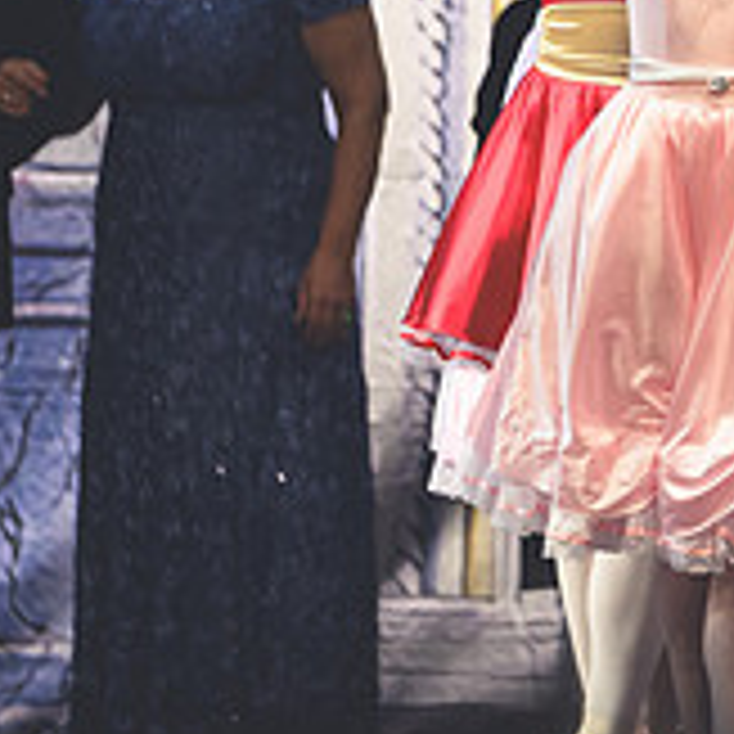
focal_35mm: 906
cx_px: 752
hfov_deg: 1.9
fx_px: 21735
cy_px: -99
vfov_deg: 1.9
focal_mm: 200
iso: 1000
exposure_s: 1/400
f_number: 2.8
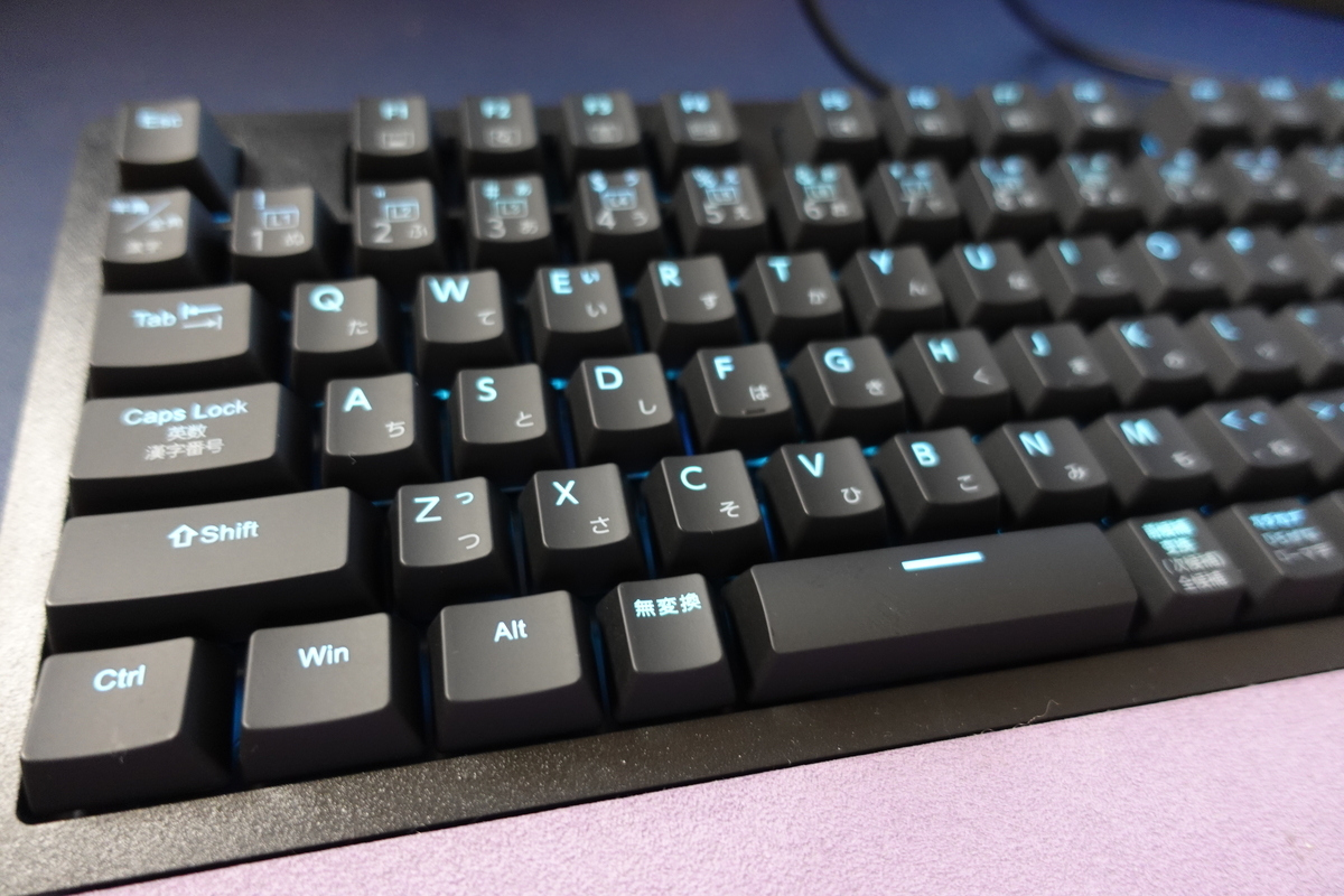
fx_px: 896
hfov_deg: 73.7
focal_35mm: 24
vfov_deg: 53.1
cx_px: 672
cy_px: 448
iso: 800
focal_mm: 8.8
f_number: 1.8
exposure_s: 1/30
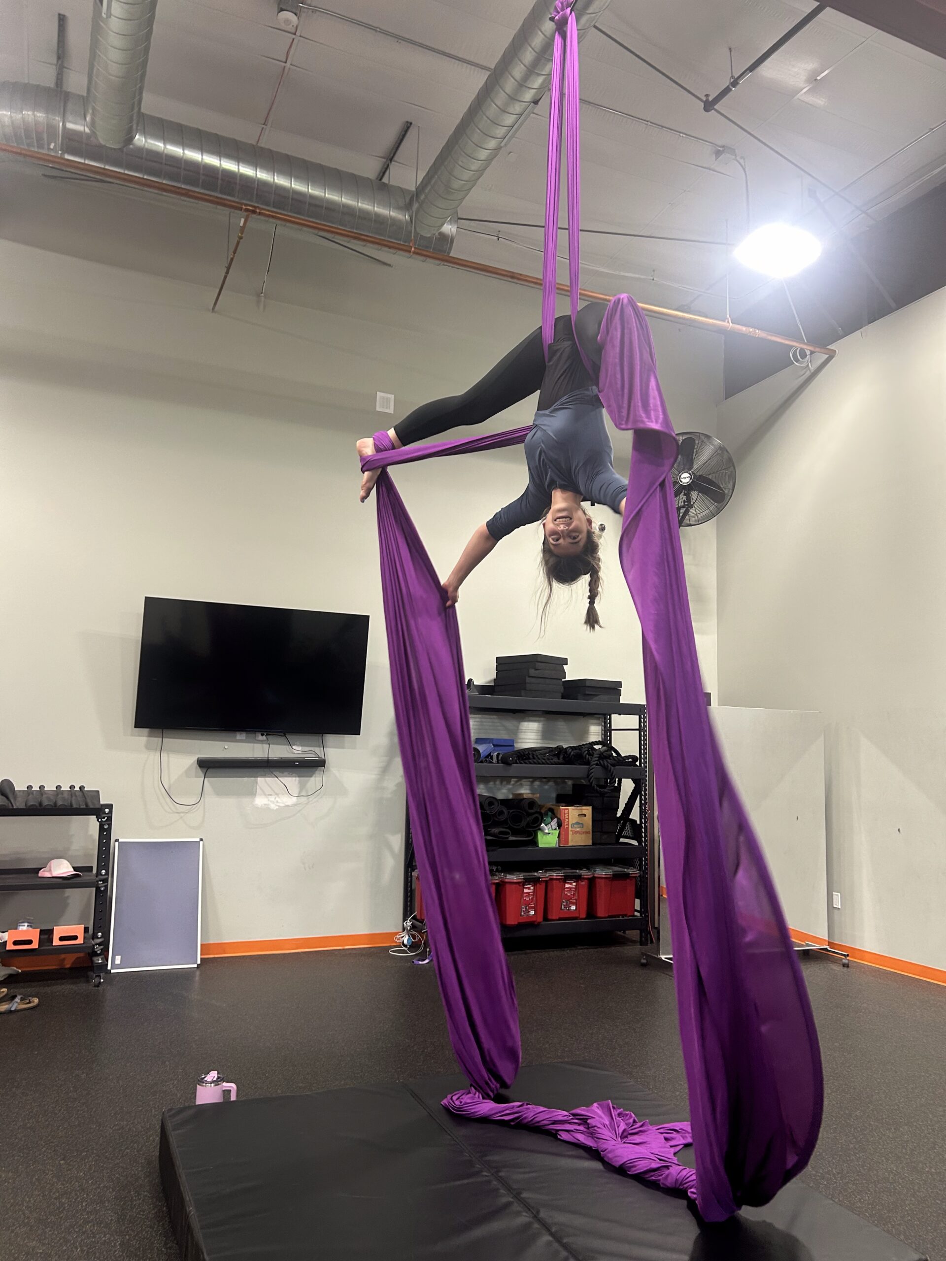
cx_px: 473
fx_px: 947
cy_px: 630
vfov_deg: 67.3
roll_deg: -2.5
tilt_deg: +8.7
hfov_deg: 53.1
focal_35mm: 26
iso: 125
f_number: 1.5
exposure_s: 1/42
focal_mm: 5.7
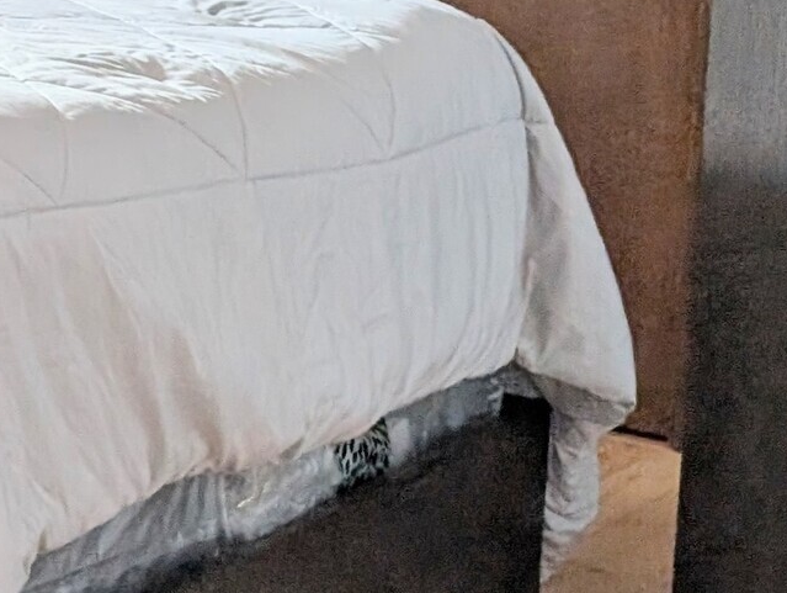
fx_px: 2618
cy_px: -127
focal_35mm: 115
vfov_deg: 12.6
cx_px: -337
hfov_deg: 15.9
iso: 42
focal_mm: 6.9
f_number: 1.68
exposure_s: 1/147
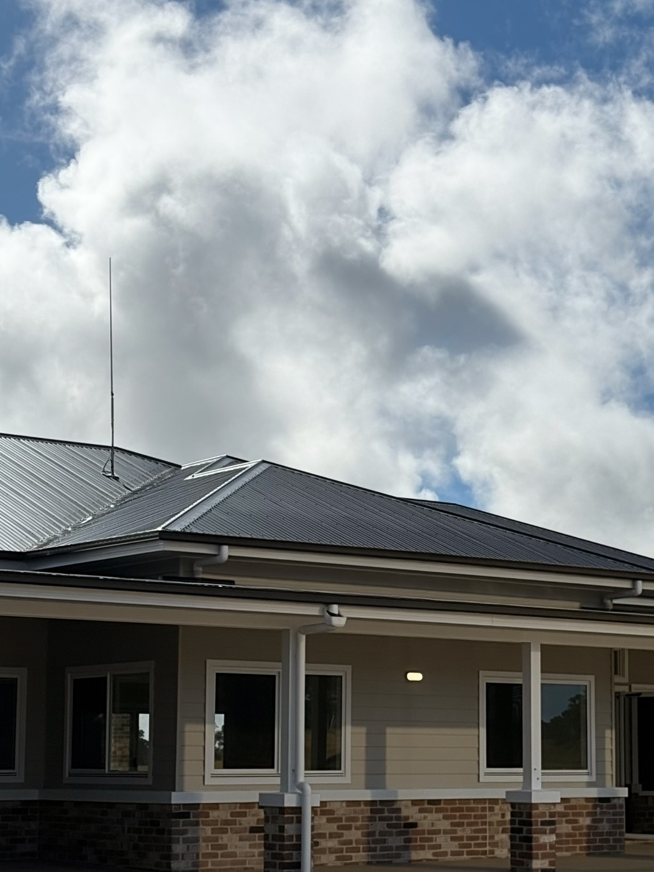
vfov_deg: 27.6
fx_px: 1763
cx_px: 385
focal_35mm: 70
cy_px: 581
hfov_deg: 21.0
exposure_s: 1/11364
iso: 50
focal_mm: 6.76
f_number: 1.78
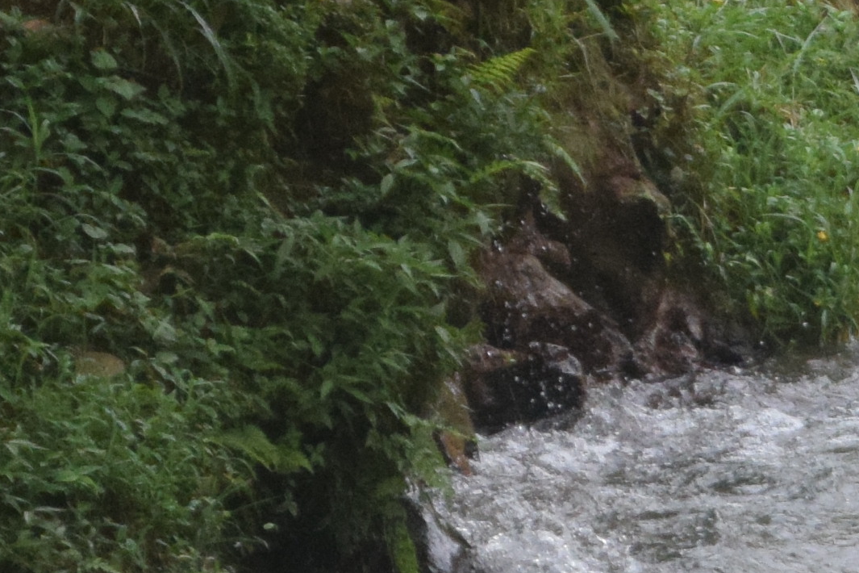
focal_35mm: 465
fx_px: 11090
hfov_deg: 4.4
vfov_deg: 2.9
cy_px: 964
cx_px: 1381
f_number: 5.6
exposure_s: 1/500
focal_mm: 55
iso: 1600
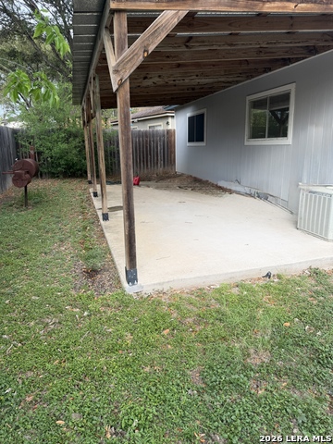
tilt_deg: -13.3
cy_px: 222
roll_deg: +1.8
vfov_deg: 71.6
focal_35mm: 24
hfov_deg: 56.8
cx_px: 166
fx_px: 308
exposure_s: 1/677
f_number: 1.78
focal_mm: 6.76
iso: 80
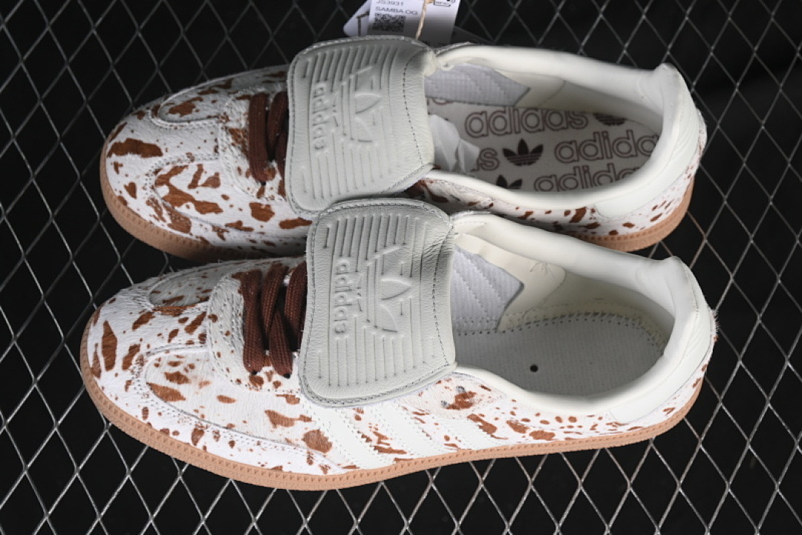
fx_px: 1671
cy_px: 268
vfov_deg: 18.2
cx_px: 401
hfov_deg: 27.0
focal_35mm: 75
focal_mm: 50
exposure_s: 1/80
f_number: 7.1
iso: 160
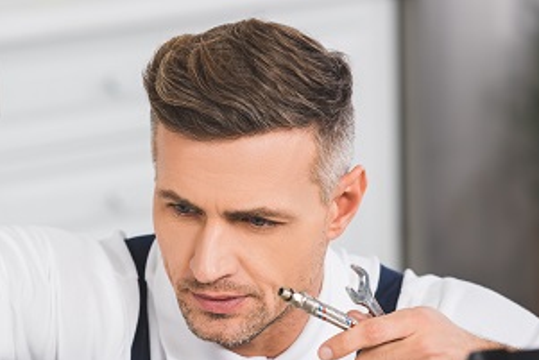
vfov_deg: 5.5
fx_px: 3730
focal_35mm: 249
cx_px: 89
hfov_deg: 8.2
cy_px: 244
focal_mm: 135
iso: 160
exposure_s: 1/160
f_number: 4
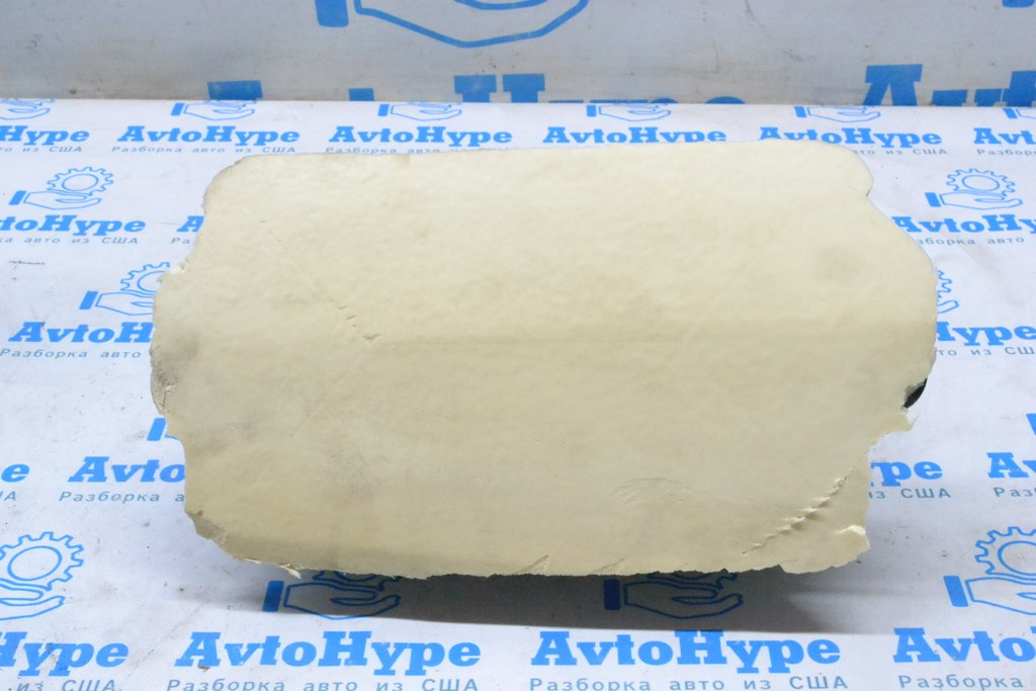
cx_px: 518
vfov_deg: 26.5
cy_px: 346
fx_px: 1468
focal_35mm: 51
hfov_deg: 38.9
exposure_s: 1/100
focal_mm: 34
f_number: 13
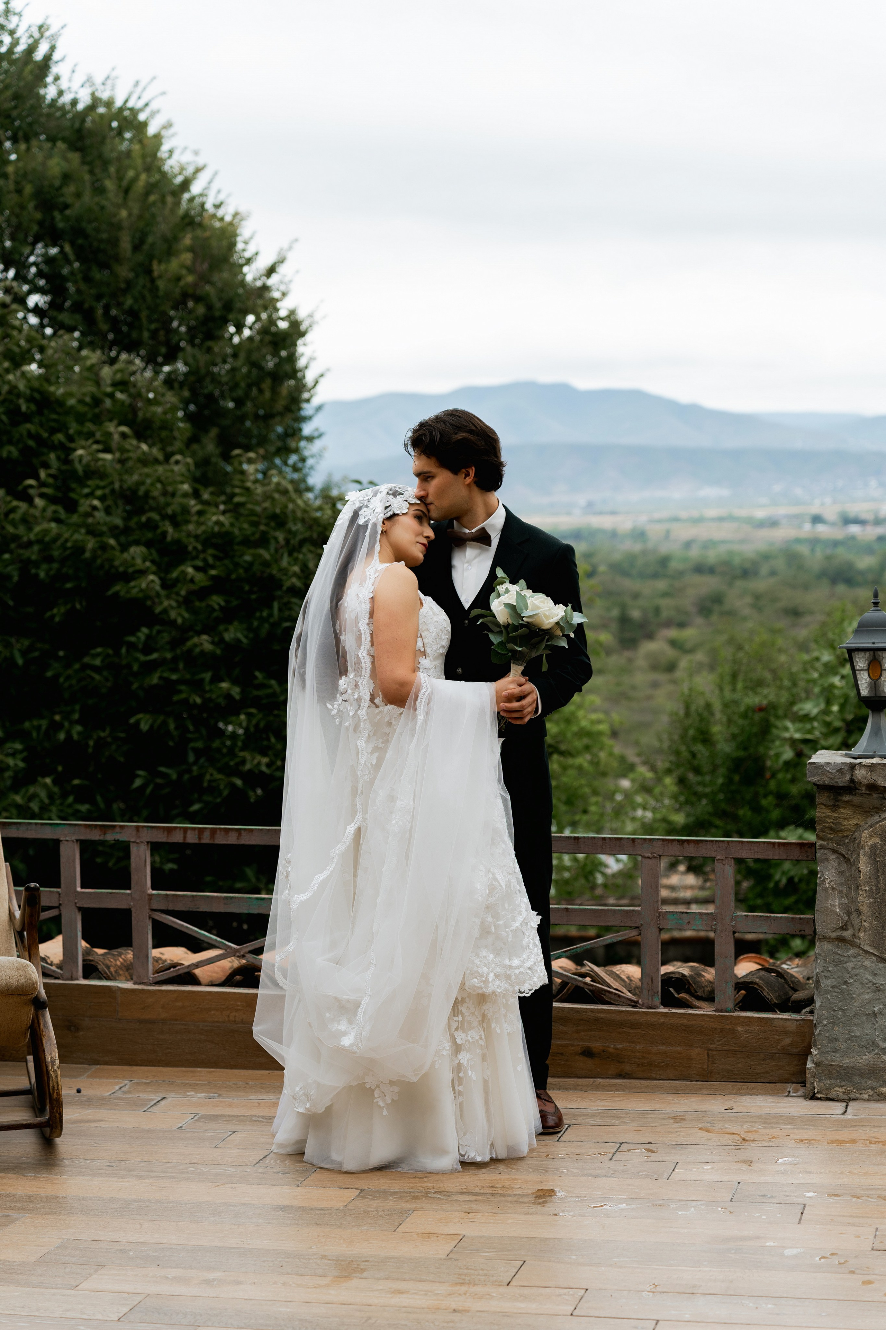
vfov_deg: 33.4
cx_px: 443
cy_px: 665
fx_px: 2215
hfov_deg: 22.6
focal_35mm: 60
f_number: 3.2
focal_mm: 60
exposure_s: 1/200
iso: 100
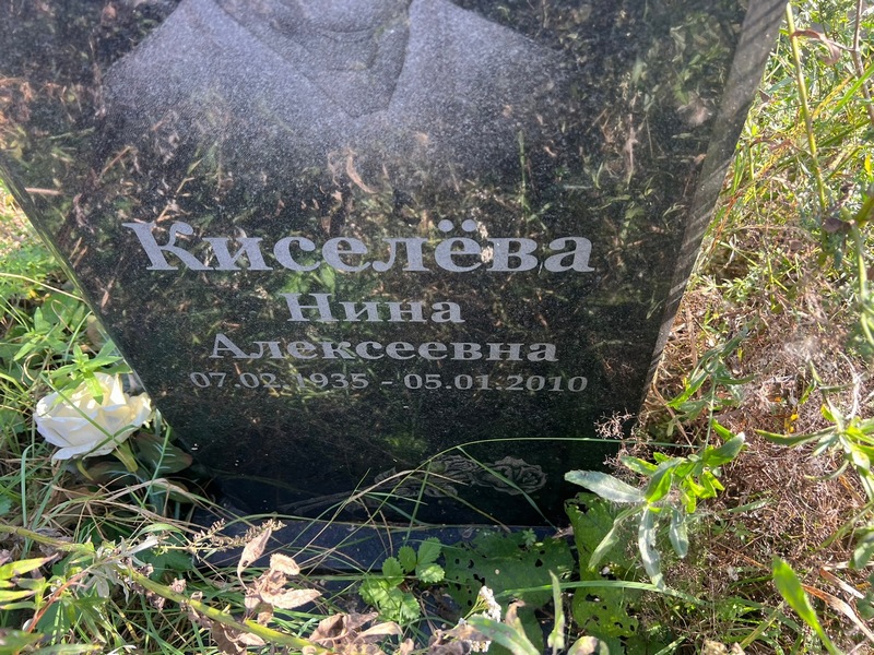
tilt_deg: -53.5
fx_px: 656
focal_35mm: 26
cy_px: 328
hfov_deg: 67.3
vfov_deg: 53.1
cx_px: 437
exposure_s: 1/219
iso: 50
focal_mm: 5.7
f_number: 1.5
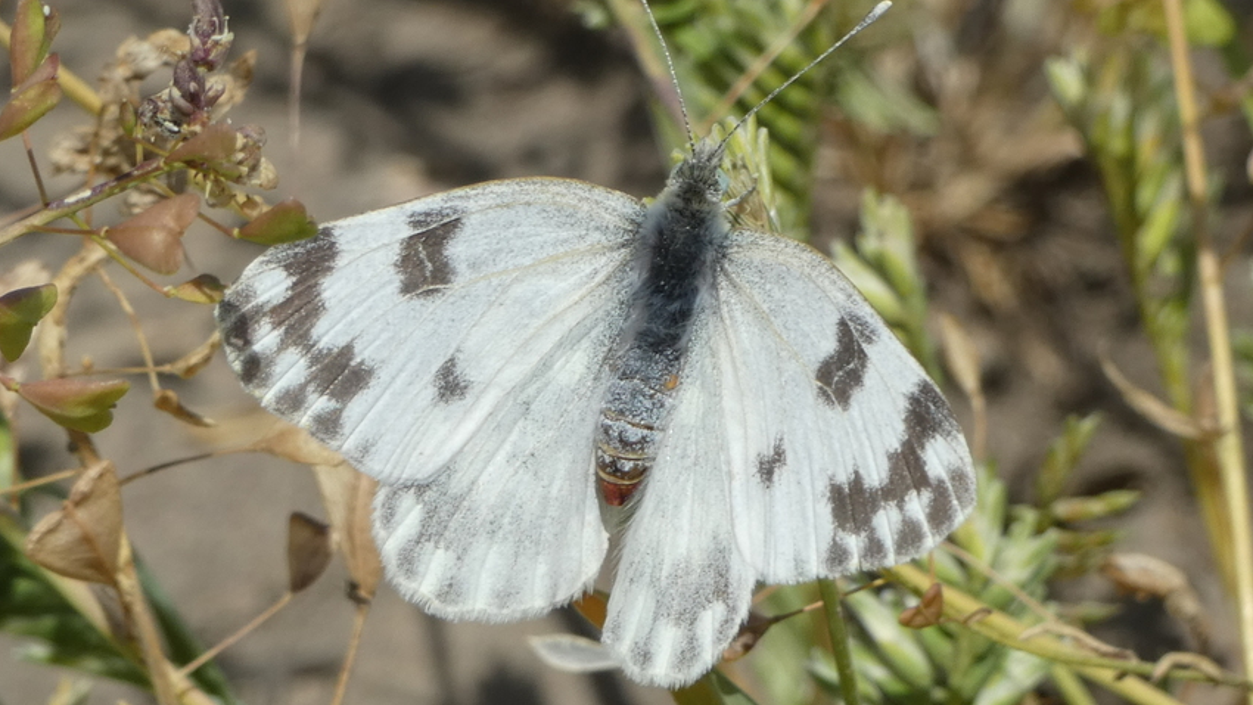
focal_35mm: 349
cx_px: 626
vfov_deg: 3.5
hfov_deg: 6.2
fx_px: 11595
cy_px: 320
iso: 80
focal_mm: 57.2
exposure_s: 1/250
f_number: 5.6
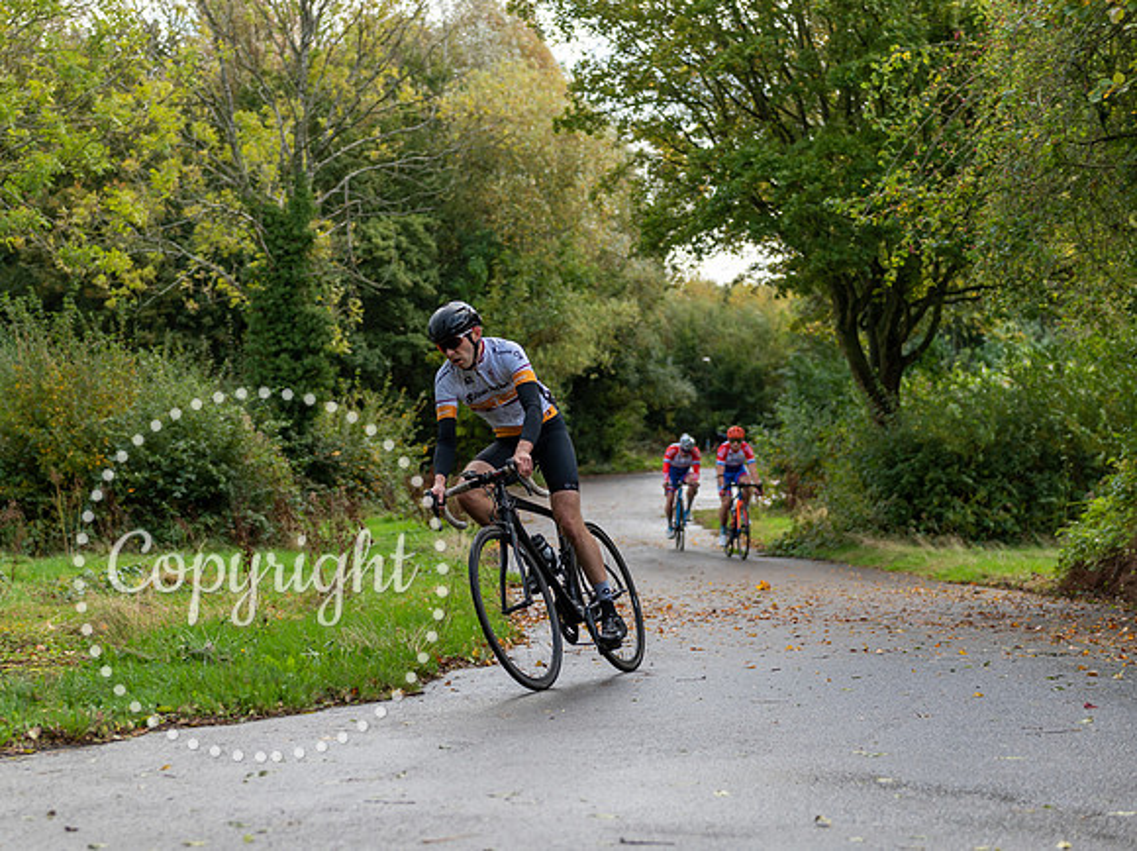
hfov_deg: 27.7
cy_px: 414
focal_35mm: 70
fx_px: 2301
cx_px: 463
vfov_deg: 20.9
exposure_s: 1/500
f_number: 3.2
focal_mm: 60
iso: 200
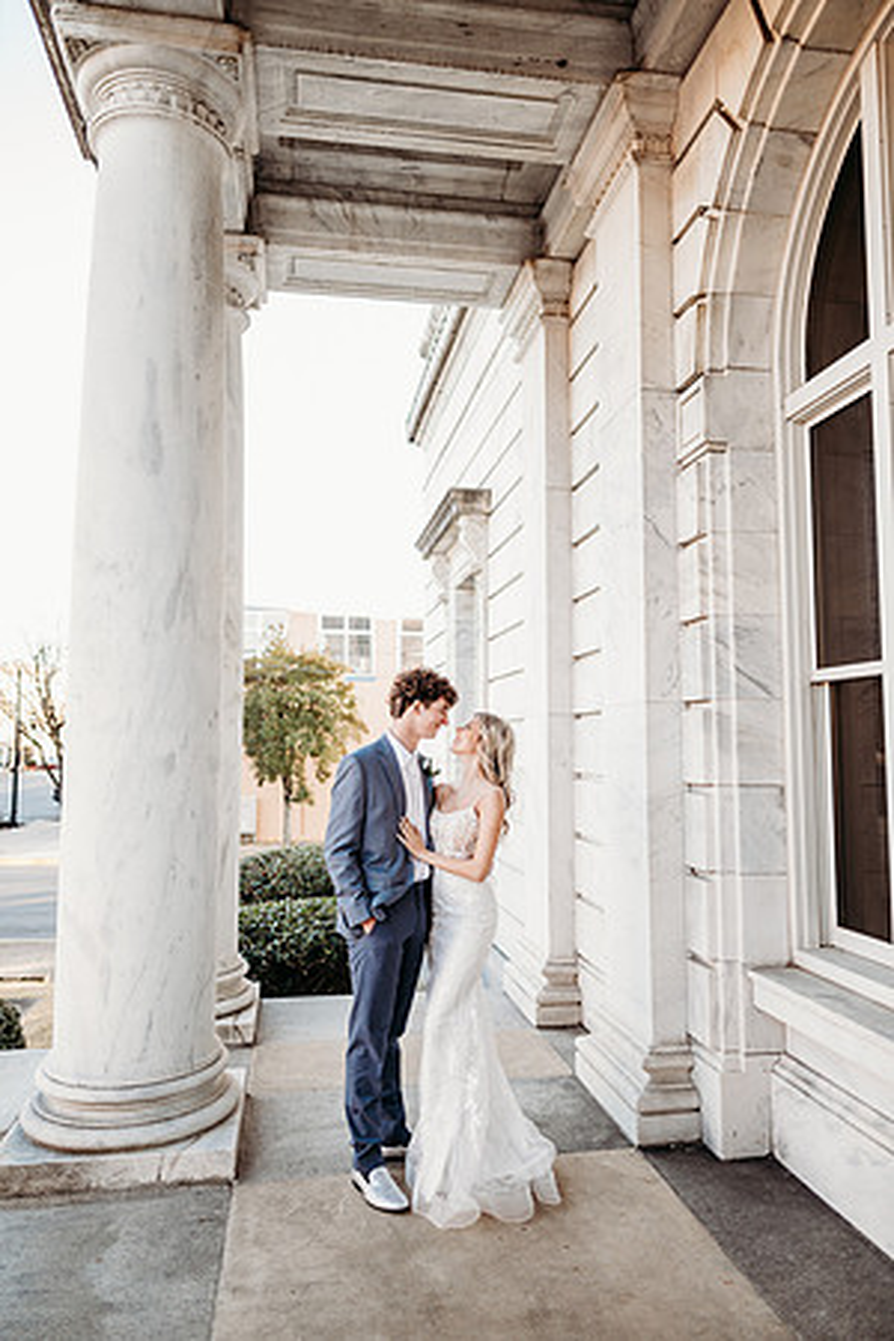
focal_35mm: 24
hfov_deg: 53.1
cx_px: 447
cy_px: 670
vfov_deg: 73.7
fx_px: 894
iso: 320
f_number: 2
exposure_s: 1/320
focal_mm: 24
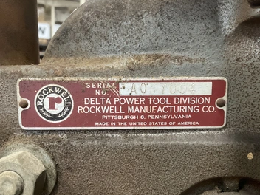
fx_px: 248
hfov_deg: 55.3
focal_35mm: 33
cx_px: 141
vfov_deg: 42.9
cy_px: 103
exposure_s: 1/30
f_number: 1.8
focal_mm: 3
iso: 400
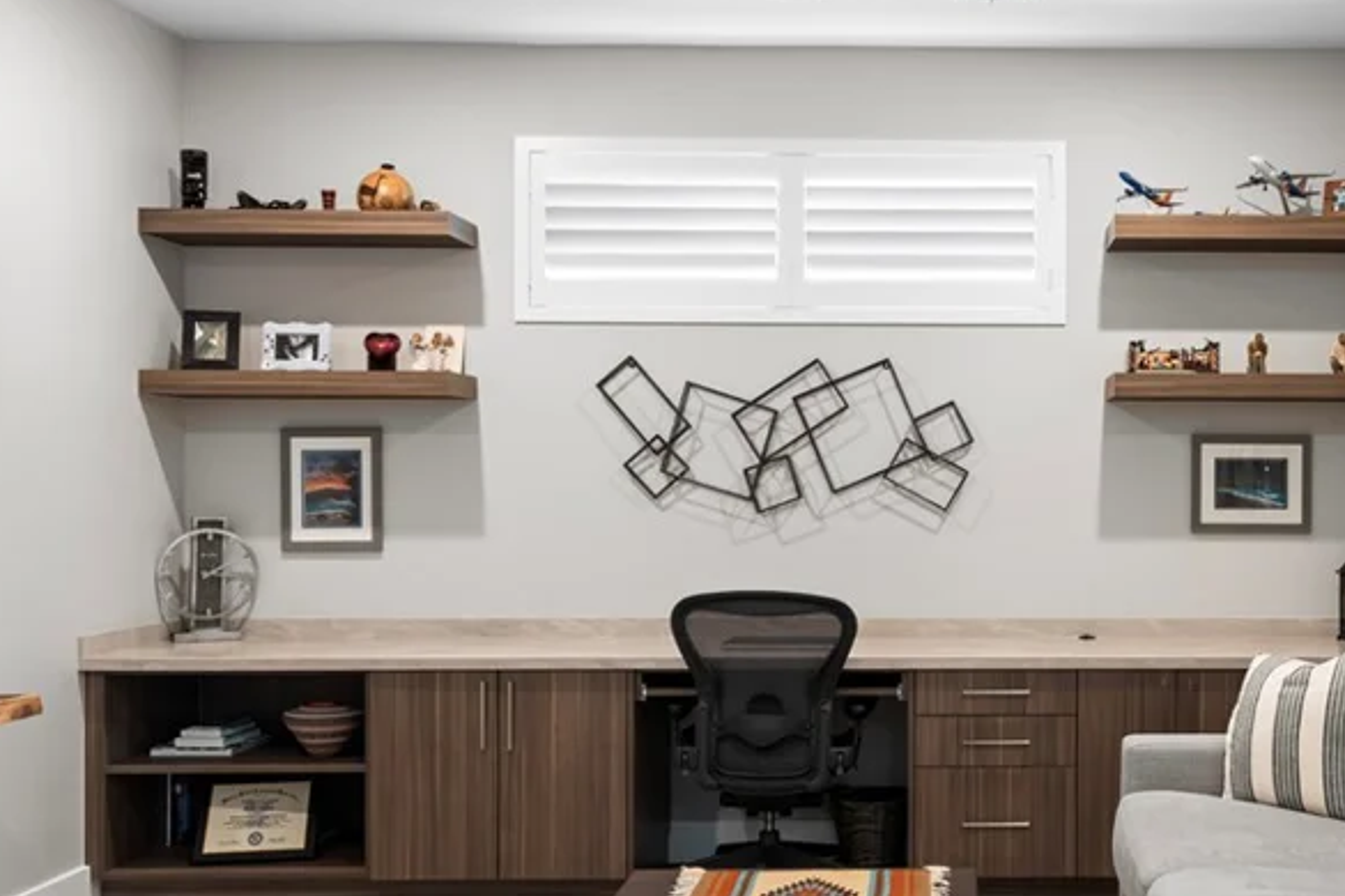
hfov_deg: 45.0
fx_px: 1569
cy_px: 493
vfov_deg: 31.9
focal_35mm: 42
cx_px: 996
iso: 400
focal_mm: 24
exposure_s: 1/3
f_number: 8
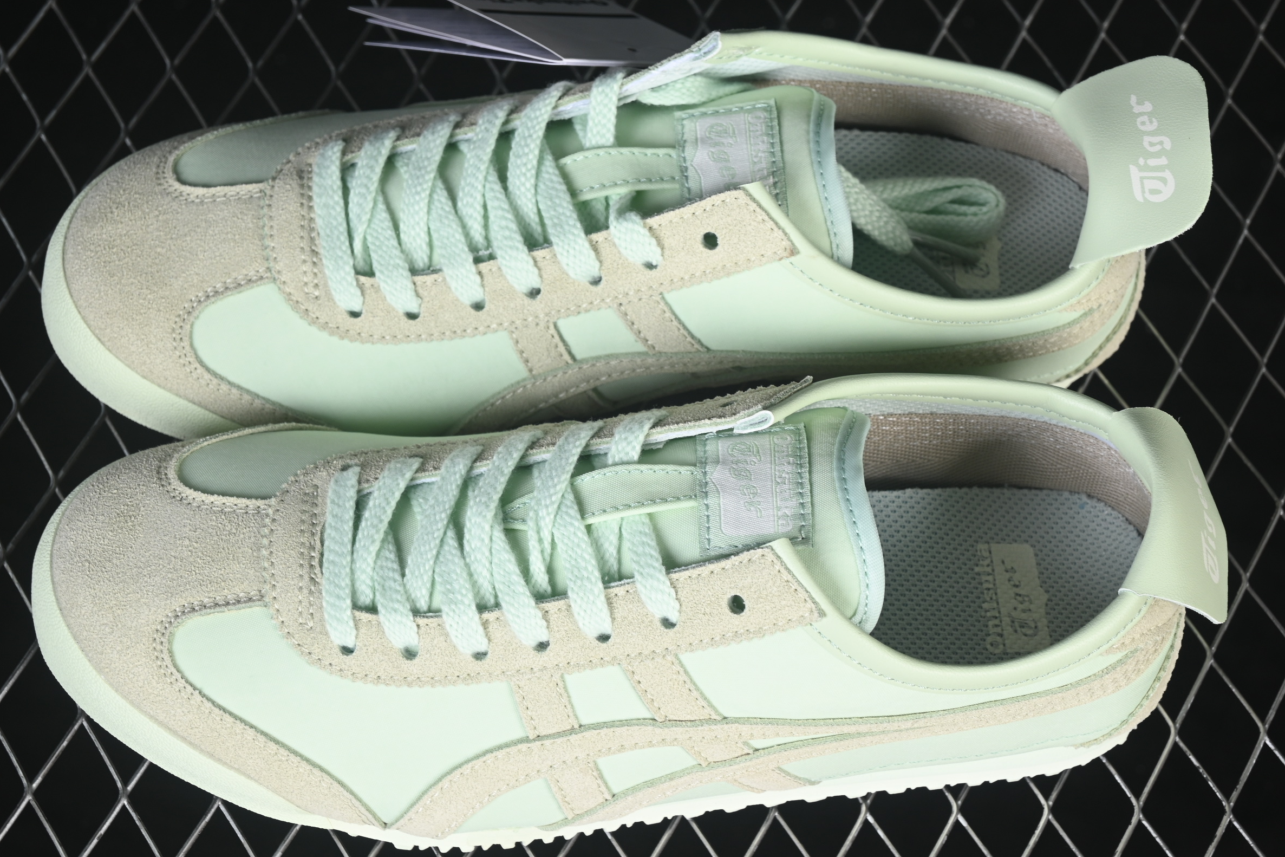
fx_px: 3141
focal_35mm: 88
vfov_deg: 15.5
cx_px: 635
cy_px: 477
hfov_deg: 23.1
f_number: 7.1
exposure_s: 1/80
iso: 160
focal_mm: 50
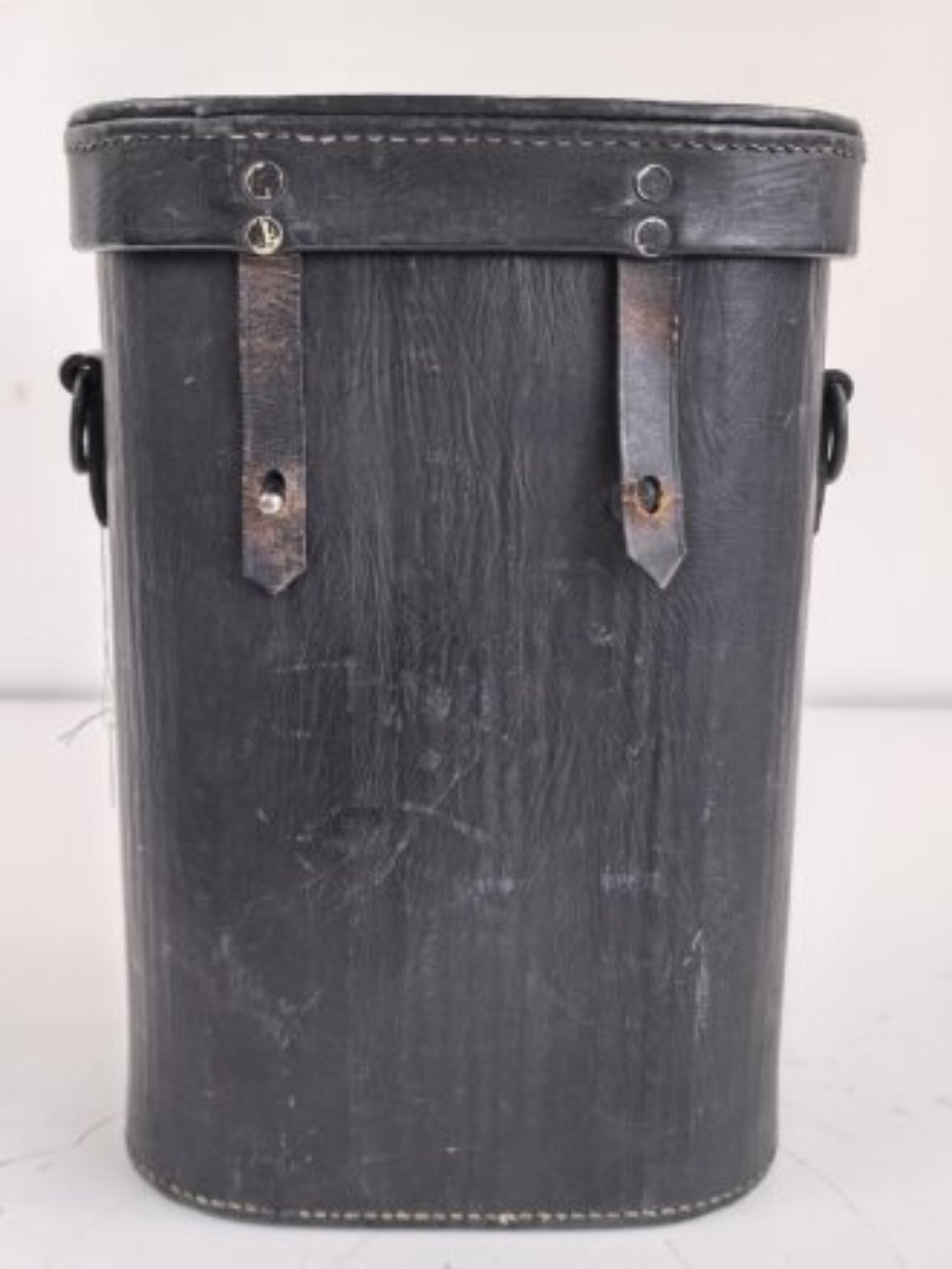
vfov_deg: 47.9
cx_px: 476
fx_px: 1430
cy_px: 634
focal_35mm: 39
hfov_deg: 36.8
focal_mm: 8.5
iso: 64
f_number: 2
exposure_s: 1/100
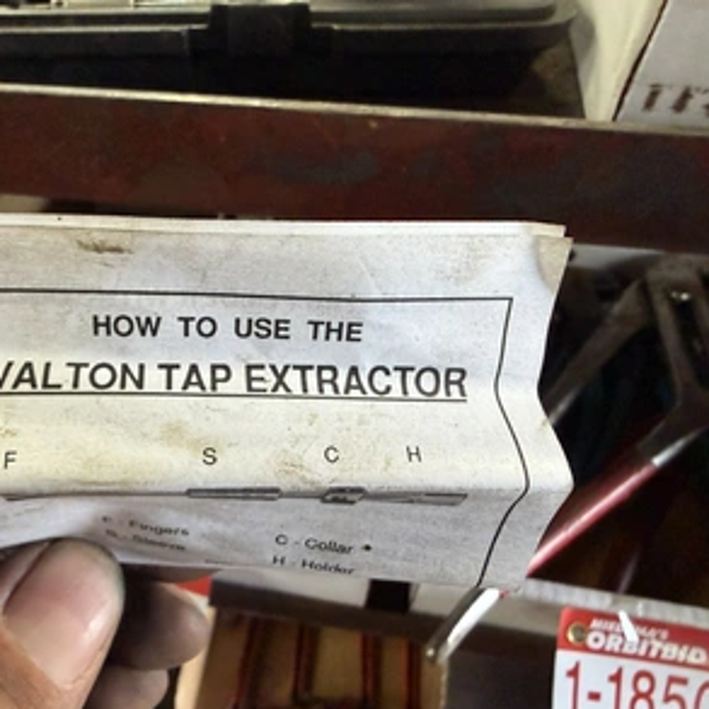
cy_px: 353
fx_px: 672
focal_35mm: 29
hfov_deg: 55.6
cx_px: 344
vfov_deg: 55.6
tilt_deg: -47.3
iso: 400
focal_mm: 2.22
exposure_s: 1/60
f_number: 2.2
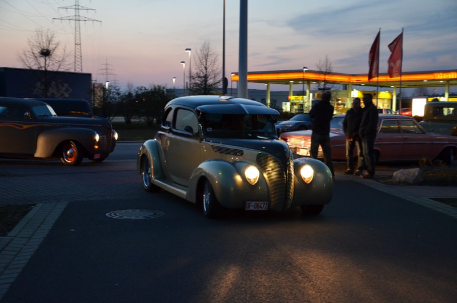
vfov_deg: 25.6
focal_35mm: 52
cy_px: 152
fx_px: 665
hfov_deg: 37.9
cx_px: 228
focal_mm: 35
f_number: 4.5
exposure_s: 1/30
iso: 1600
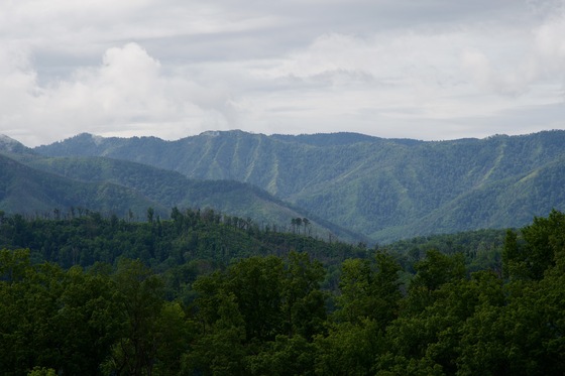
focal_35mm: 120
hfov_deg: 17.1
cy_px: 188
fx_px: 1883
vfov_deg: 11.4
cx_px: 282
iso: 100
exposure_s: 1/320
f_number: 9
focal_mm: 80
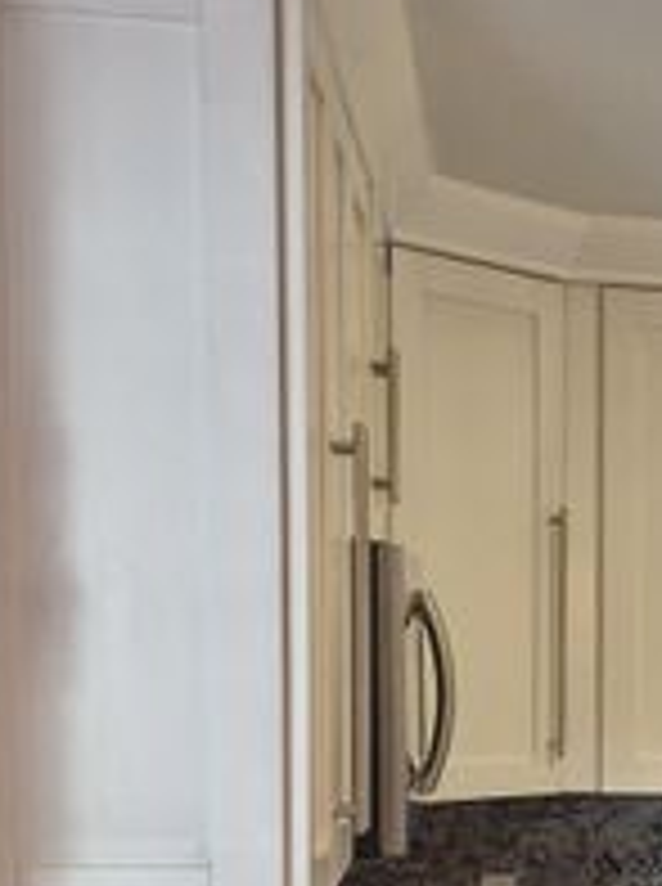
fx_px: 1995
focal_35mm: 78
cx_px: 914
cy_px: 848
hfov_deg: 17.4
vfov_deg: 24.1
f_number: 1.8
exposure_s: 1/120
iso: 125
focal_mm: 5.4
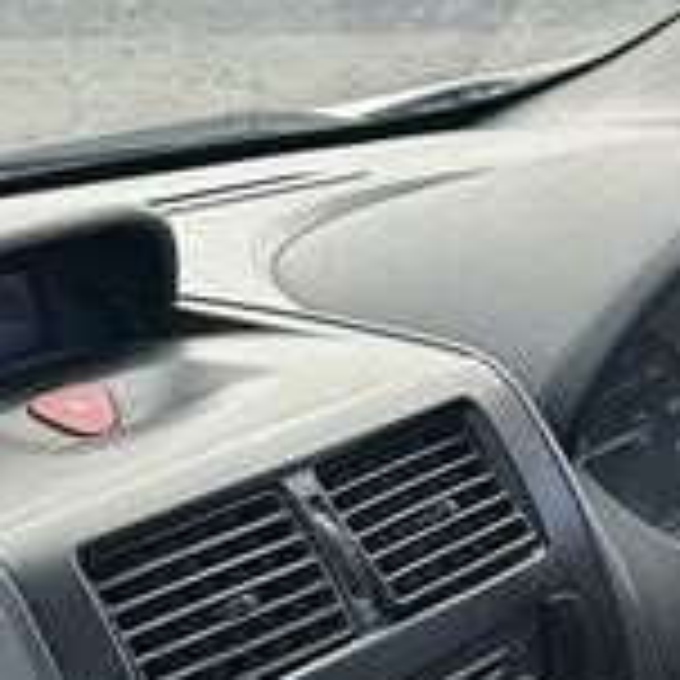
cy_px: 383
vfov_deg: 13.8
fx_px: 2800
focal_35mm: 126
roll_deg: -1.0
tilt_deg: -19.6
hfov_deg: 13.4
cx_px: 856
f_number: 1.78
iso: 80
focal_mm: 6.86
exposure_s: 1/630
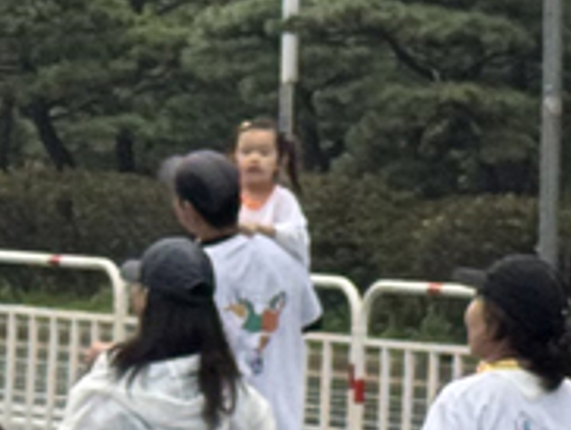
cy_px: 556
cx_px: 1023
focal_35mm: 379
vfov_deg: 3.9
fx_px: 6260
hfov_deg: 5.2
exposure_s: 1/343
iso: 64
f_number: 1.78
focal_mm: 6.76
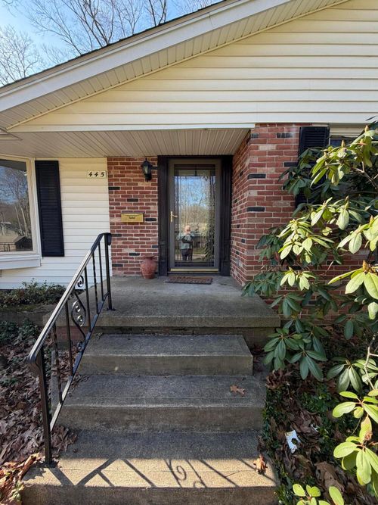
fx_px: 204
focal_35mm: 14
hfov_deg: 85.7
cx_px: 189
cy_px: 252
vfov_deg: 102.1
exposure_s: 1/212
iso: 40
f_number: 2.2
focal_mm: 2.22
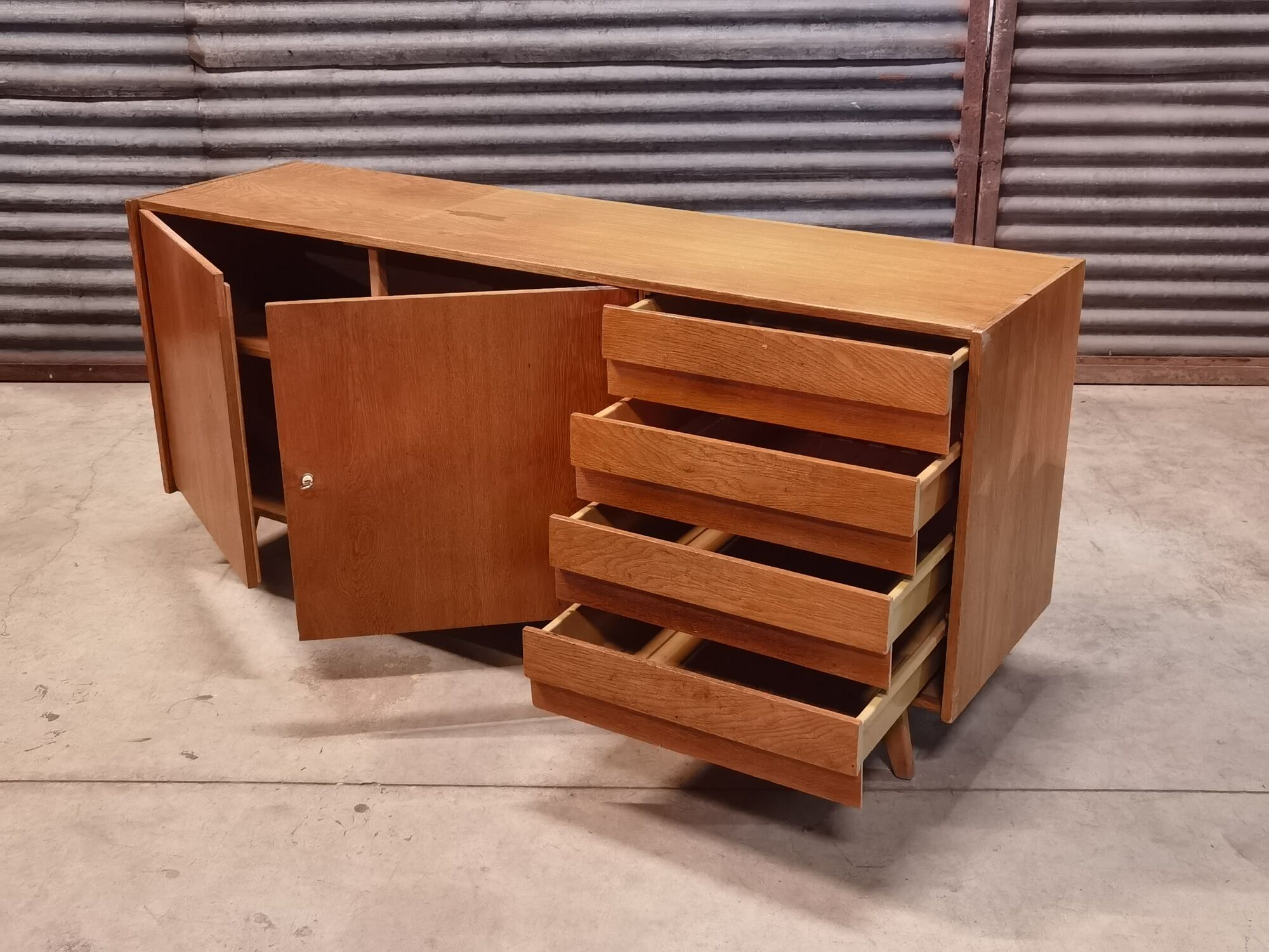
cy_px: 476
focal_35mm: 40
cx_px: 634
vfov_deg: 36.0
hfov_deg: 46.8
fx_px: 1466
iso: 1000
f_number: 1.9
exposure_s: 1/20
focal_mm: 6.71
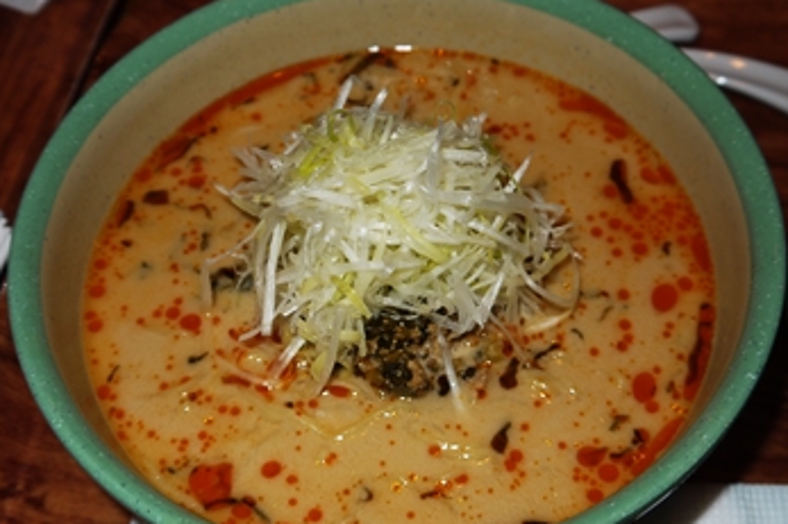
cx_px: 395
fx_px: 897
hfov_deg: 47.4
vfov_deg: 32.6
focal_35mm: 41
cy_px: 271
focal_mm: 14
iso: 100
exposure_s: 1/60
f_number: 3.5
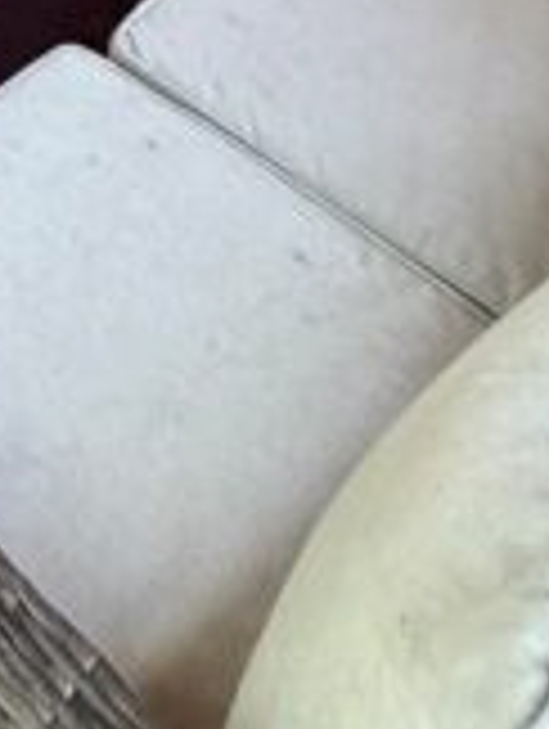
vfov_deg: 16.6
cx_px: -446
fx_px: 1455
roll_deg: +0.3
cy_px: -891
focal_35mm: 69
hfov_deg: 17.3
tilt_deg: -5.7
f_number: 2.2
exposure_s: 1/87
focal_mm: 2.22
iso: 320
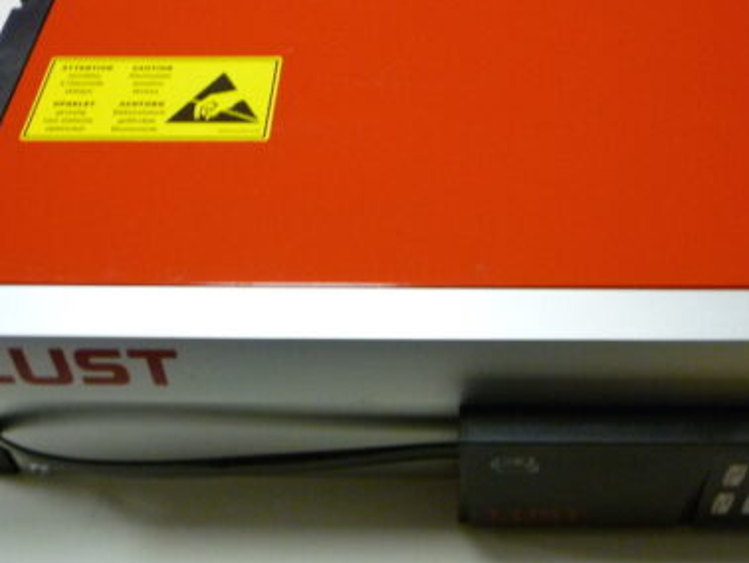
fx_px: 996
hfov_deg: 41.0
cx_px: 452
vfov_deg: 31.5
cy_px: 234
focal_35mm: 46
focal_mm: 5.2
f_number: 3.3
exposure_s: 1/20
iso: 400
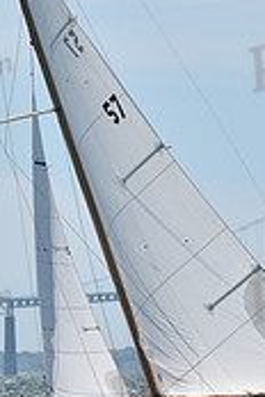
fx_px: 7342
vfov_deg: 3.1
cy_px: -52
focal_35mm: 665
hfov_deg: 2.1
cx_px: 131
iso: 250
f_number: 7.1
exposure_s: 1/1250
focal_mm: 200
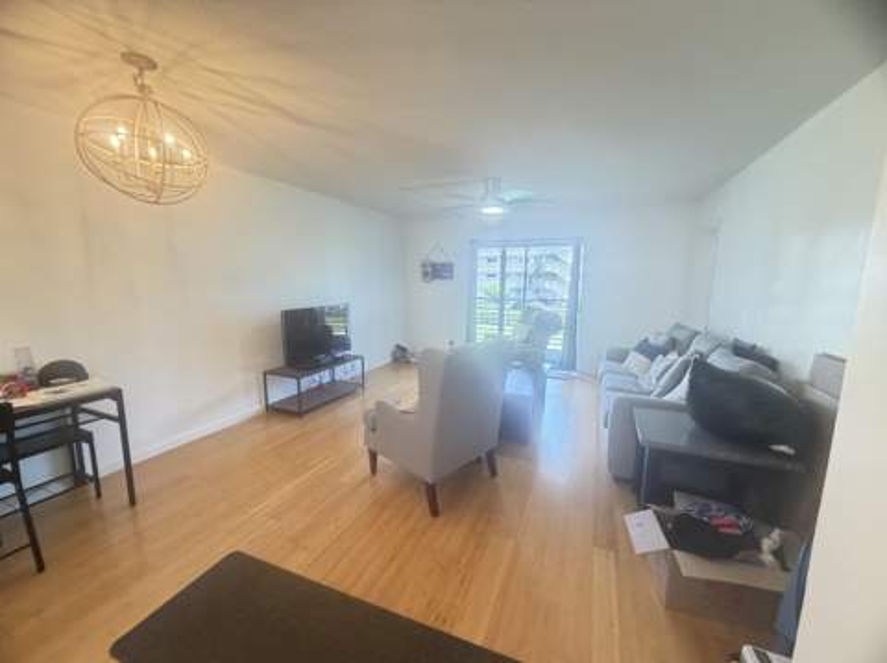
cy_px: 332
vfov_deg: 85.6
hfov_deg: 102.1
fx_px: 358
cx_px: 444
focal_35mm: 14
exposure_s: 1/60
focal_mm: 2.22
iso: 400
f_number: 2.2
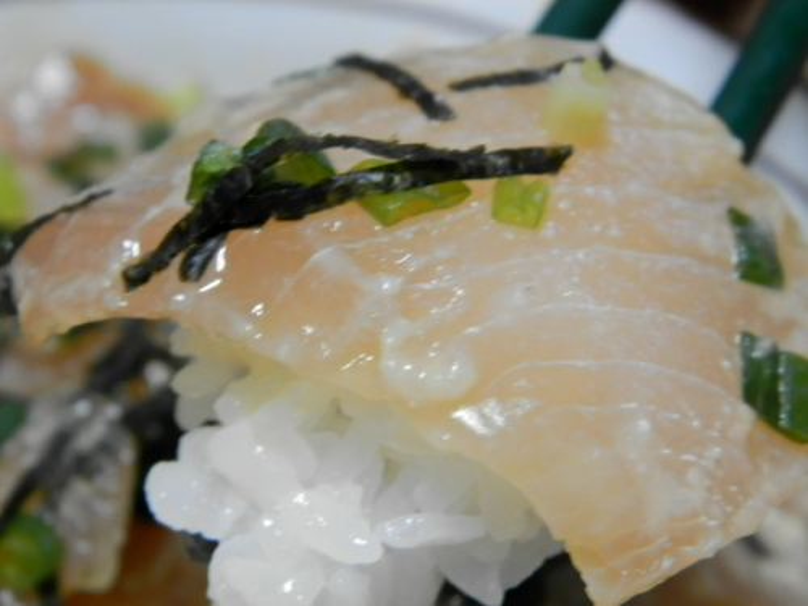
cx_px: 404
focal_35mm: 82
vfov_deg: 18.0
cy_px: 303
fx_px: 1914
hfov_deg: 23.8
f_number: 4.2
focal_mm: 14.6
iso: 400
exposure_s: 1/10
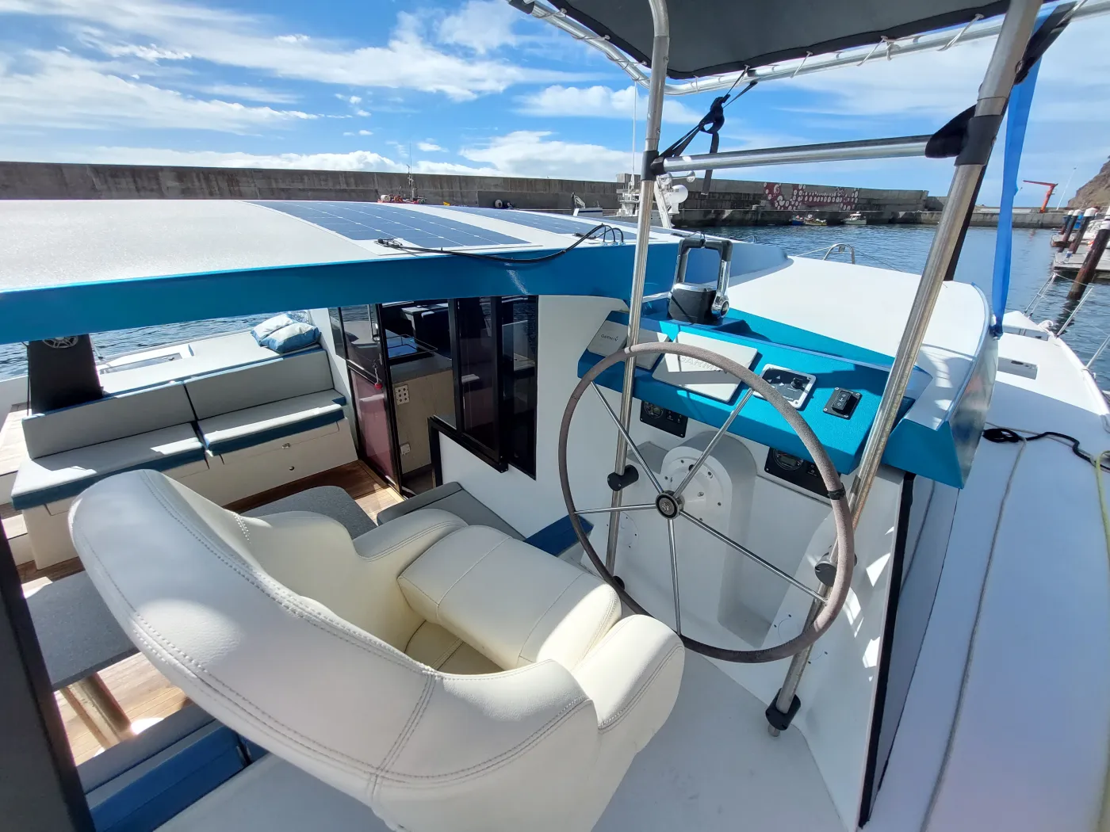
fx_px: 417
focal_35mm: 13
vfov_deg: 89.9
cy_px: 416
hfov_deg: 106.2
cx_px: 555
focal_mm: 1.74
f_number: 2.2
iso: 50
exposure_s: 1/1566
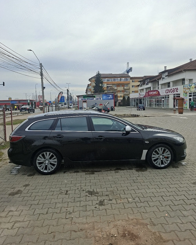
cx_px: 98
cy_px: 119
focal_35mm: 24
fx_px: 174
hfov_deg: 58.8
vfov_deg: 70.3
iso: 50
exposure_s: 1/2500
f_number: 1.8
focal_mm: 5.54
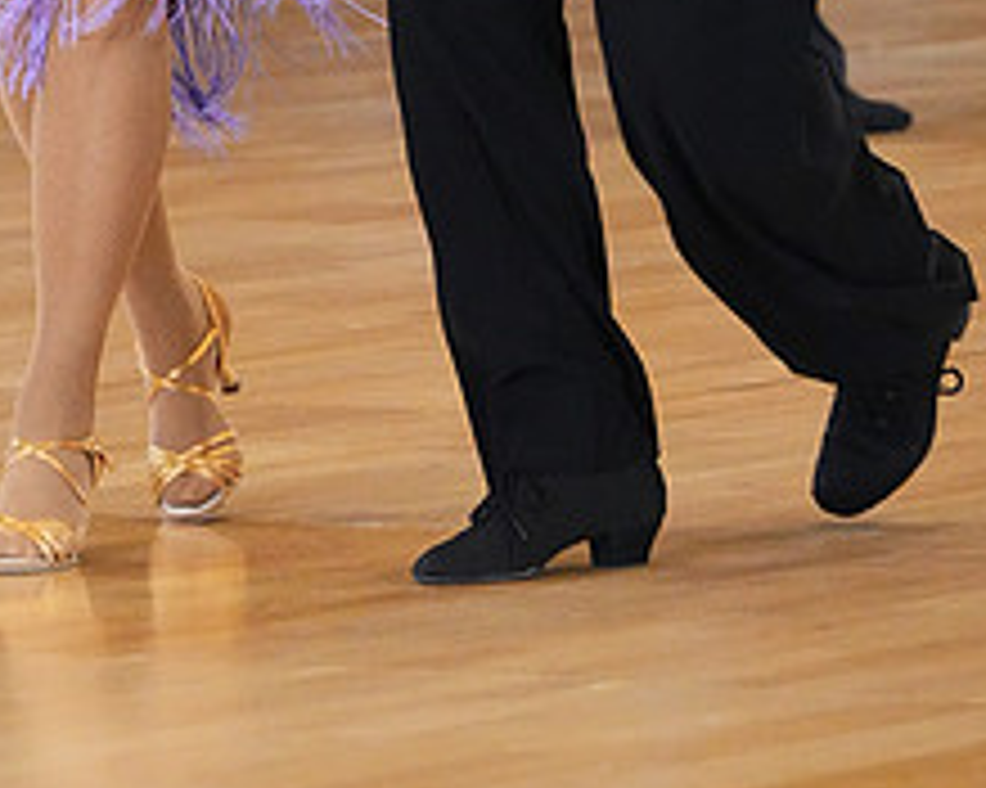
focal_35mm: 420
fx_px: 12251
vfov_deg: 3.7
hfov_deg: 4.6
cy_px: -455
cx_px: 209
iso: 12800
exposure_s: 1/400
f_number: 5
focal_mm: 169
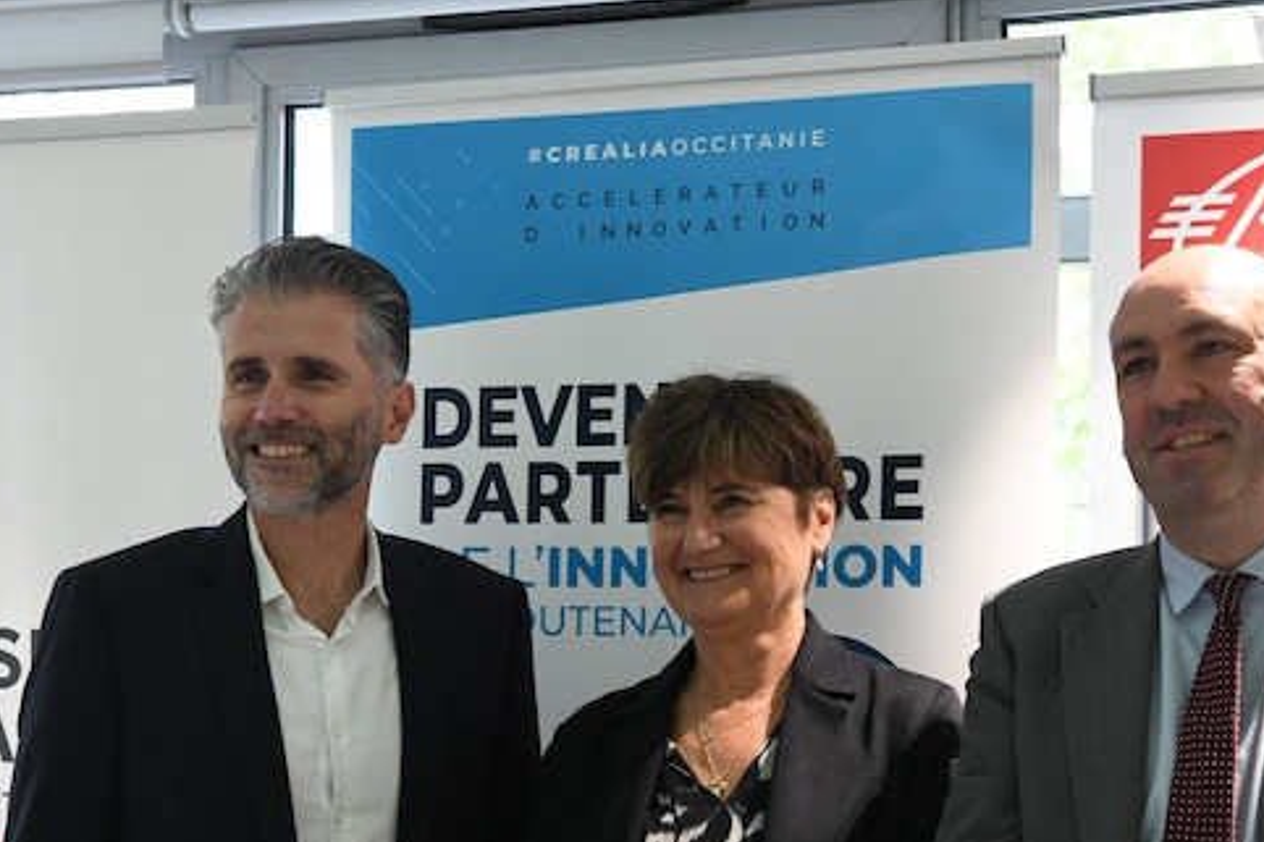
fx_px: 2913
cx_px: 561
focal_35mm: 83
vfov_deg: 16.4
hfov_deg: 24.5
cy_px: 510
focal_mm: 50
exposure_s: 1/50
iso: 1600
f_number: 6.3
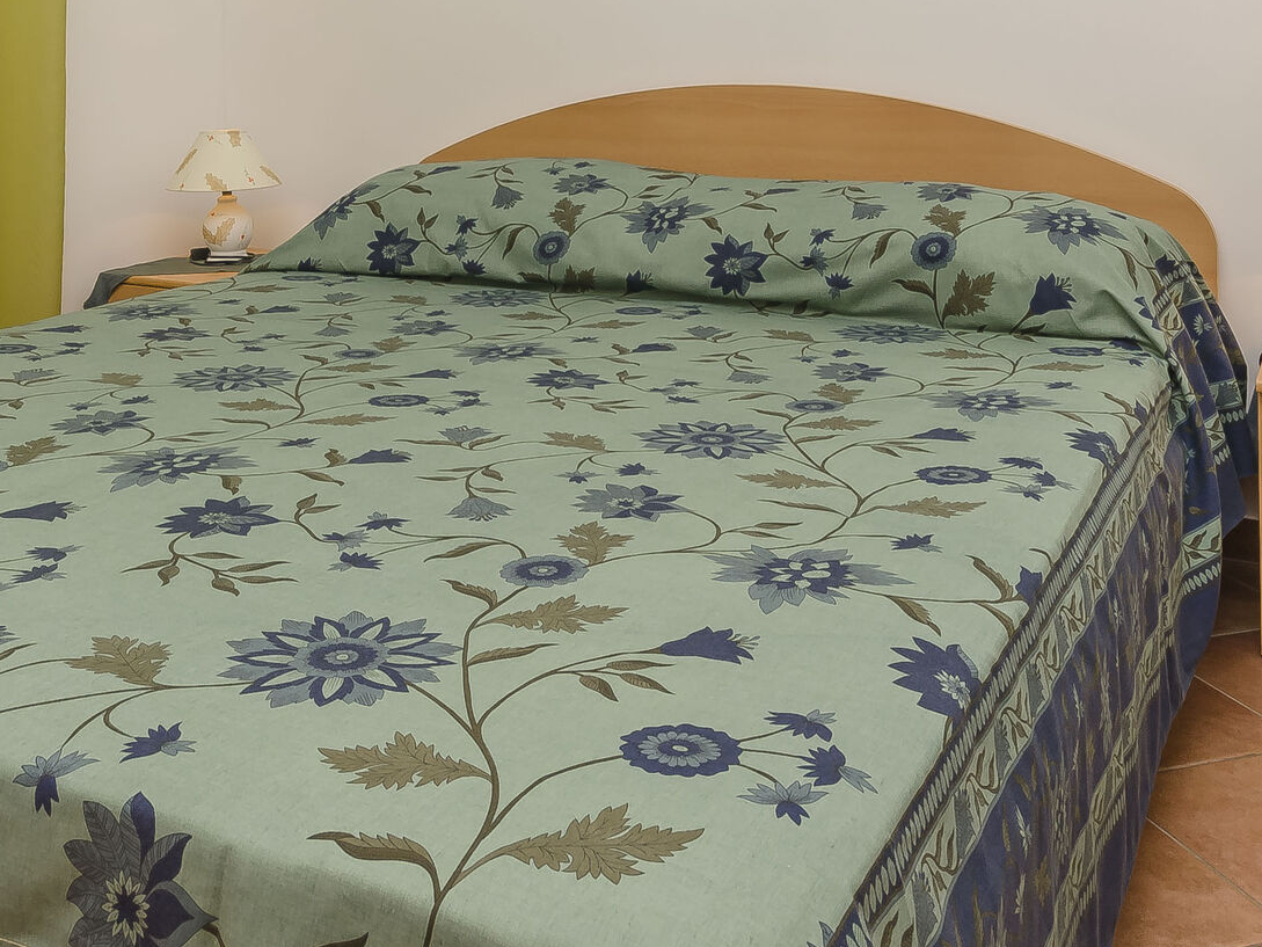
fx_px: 1349
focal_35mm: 37
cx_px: 575
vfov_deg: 35.2
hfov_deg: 50.1
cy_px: 13
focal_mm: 10
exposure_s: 1/100
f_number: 8
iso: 100
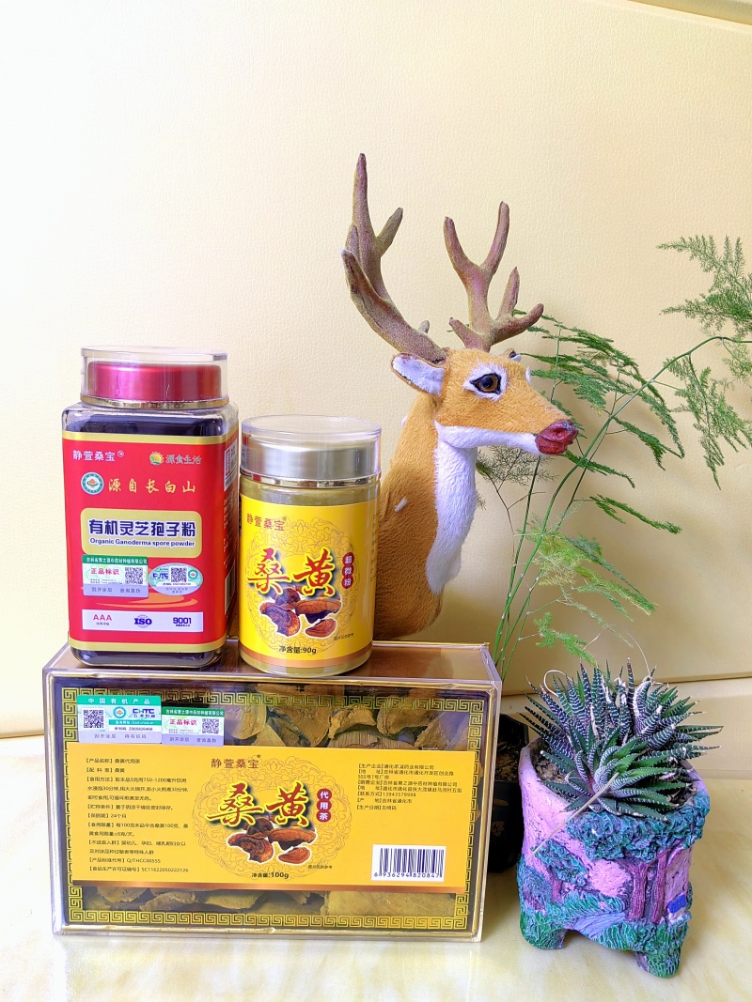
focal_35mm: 27
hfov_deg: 51.3
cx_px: 376
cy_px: 501
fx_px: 782
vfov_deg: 65.3
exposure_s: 1/33.3
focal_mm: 5.52
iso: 400
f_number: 1.9
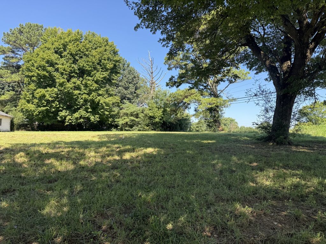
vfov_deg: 56.8
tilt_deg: +3.5
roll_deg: -1.3
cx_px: 163
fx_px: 226
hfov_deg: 71.6
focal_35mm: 24
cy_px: 122
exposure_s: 1/1211
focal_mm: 6.76
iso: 80
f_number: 1.78
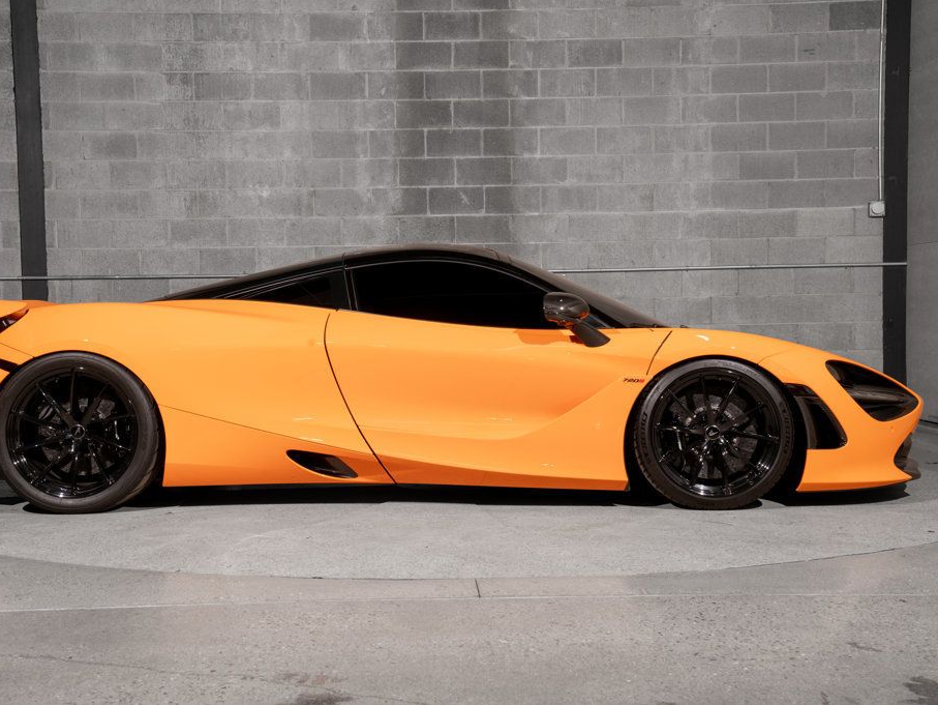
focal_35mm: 51
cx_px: 424
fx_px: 1383
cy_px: 352
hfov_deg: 37.4
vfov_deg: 28.6
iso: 320
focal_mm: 47
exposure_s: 1/50
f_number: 11
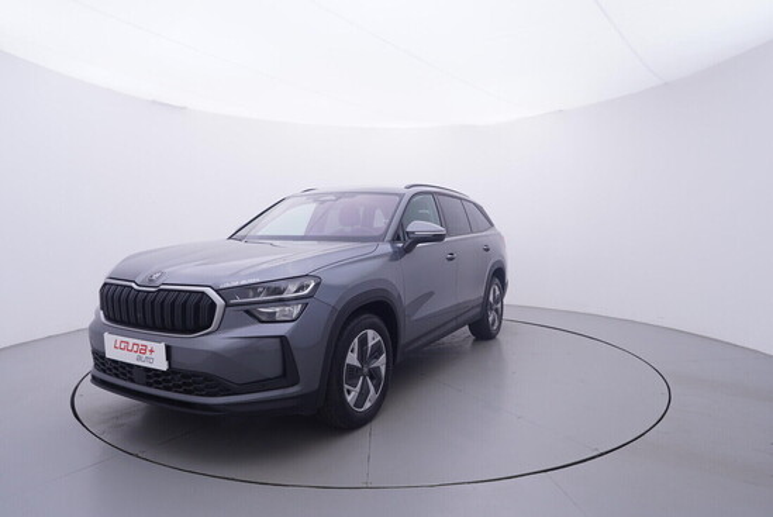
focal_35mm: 22
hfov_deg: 77.3
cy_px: 258
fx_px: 483
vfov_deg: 56.2
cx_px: 386
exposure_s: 1/80
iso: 200
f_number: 5
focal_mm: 15
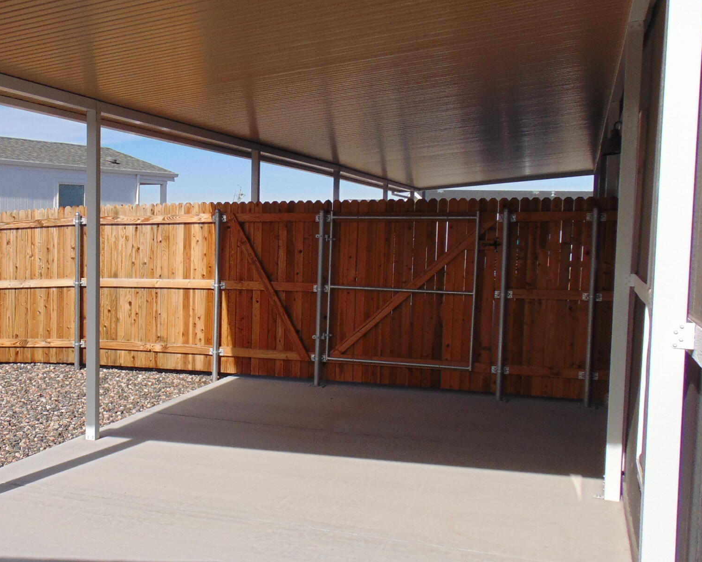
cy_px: 311
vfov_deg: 35.6
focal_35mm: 42
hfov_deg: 41.9
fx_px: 873
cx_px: 140
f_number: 7.7
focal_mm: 4.5
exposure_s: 1/320
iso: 80
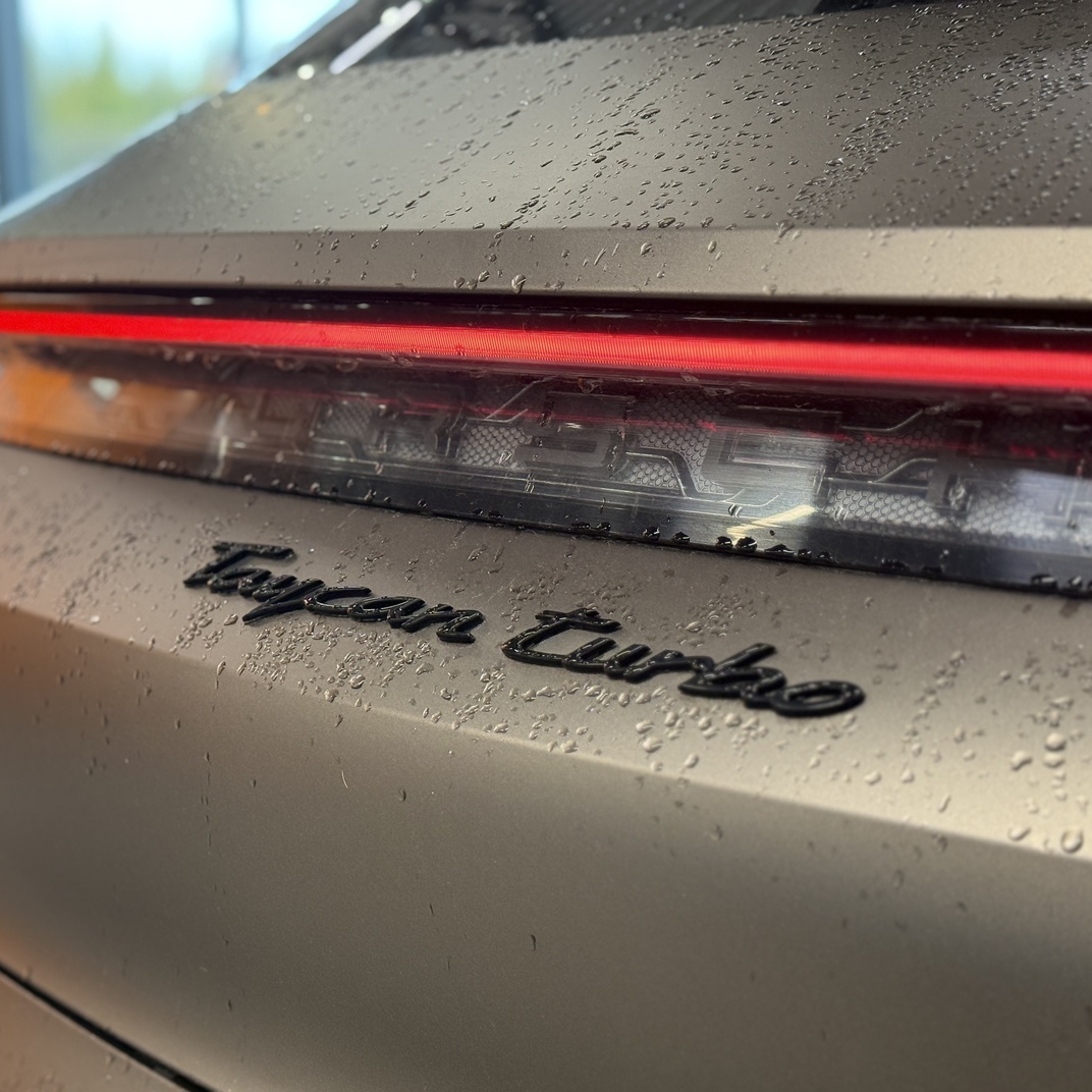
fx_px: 2034
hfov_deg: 29.9
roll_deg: +1.2
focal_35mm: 57
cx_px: 416
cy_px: 548
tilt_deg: -8.9
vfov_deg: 30.0
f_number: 1.78
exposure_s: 1/90
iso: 160
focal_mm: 6.76
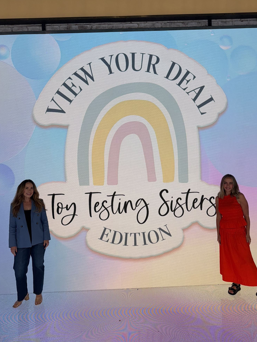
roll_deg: +2.2
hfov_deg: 54.9
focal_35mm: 25
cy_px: 171
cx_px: 132
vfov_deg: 69.4
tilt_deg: +0.1
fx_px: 247
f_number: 1.78
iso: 64
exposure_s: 1/120
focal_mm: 6.76
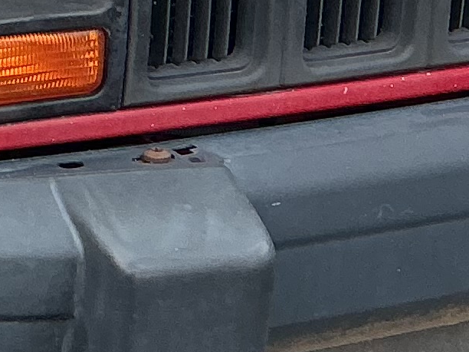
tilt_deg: -6.5
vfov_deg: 7.5
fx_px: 2588
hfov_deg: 10.2
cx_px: -34
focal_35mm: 191
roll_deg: -3.5
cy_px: -305
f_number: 1.8
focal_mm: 3
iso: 25
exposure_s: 1/372
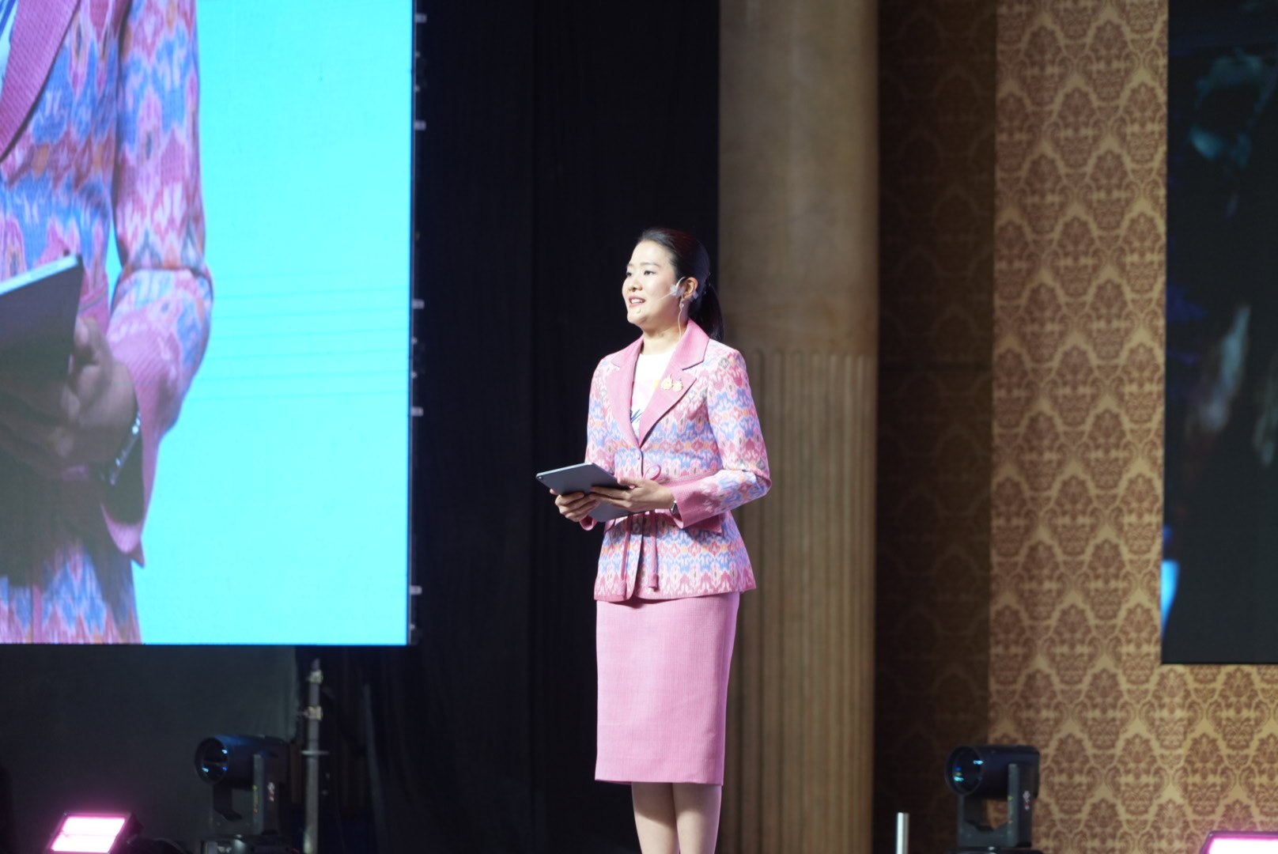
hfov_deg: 8.6
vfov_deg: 5.7
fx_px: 8526
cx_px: 639
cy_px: 427
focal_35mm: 240
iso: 1600
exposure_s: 1/80
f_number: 6.3
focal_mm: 240
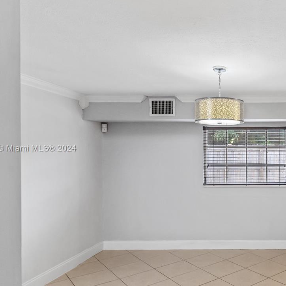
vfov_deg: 54.0
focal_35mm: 30
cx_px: 265
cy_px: 149
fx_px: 280
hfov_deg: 47.6
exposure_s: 1/60
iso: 640
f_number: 7.1
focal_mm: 16
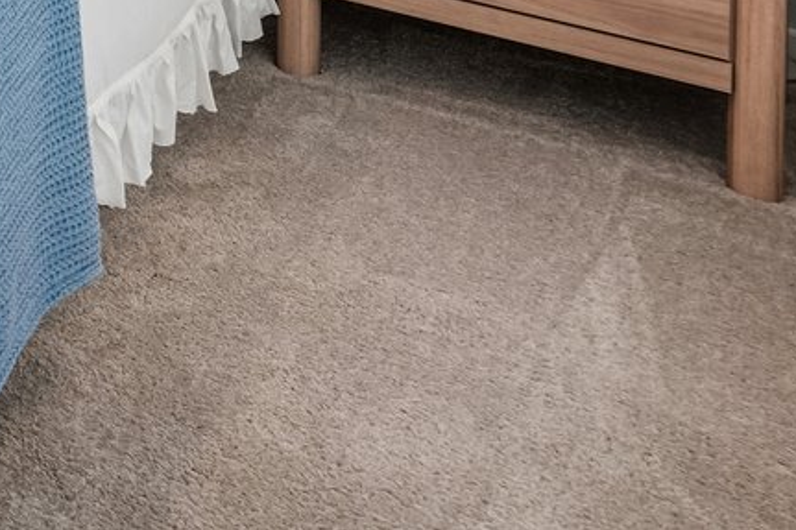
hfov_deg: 19.4
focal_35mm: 76
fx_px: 1680
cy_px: -729
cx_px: -670
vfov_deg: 13.4
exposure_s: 1/30
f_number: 8
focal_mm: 16
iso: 160
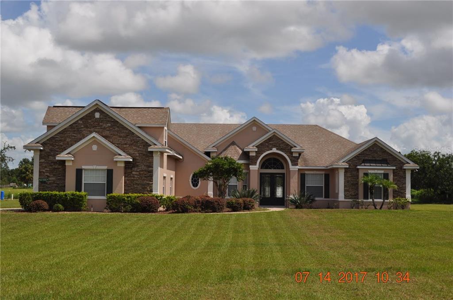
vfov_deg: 26.4
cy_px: 150
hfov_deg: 38.9
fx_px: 641
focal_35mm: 51
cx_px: 226
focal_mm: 34
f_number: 10
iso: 200
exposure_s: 1/400
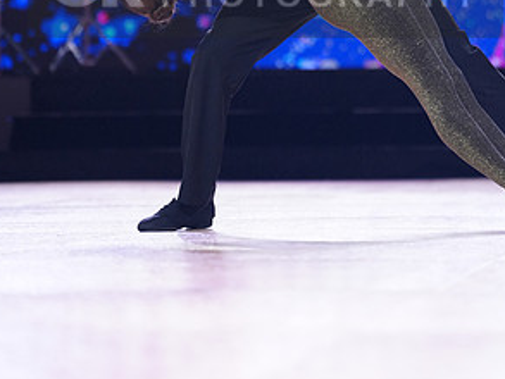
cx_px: 266
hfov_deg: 8.5
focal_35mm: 232
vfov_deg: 6.4
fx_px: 3386
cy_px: -19
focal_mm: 122
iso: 2000
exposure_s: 1/400
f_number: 2.8
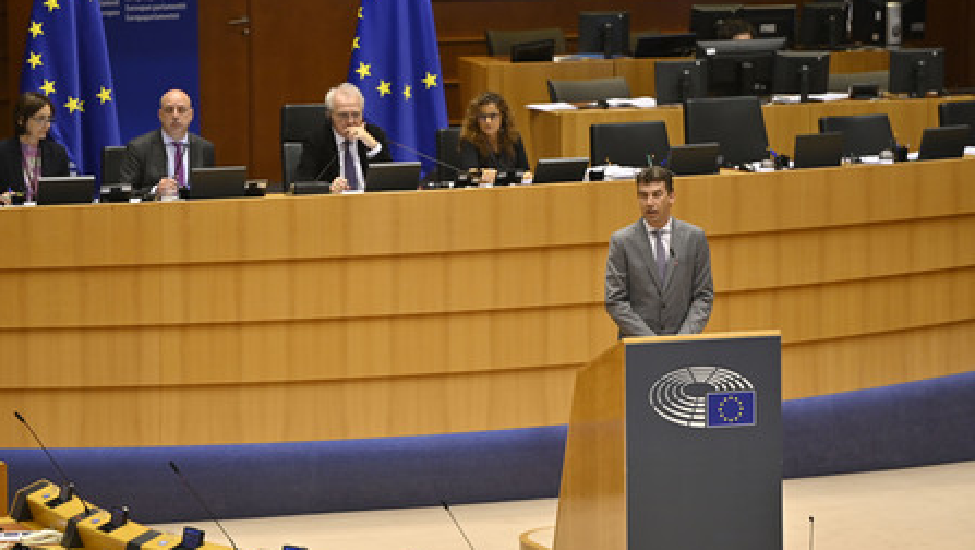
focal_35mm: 211
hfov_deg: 10.2
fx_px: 5458
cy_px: 314
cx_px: 490
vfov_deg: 5.8
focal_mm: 200
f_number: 2.8
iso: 1000
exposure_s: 1/400
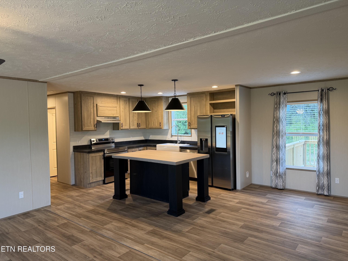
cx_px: 174
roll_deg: +1.1
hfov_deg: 71.6
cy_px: 130
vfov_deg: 56.8
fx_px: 241
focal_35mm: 24
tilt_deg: -2.3
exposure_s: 1/60
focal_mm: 6.76
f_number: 1.78
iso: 125
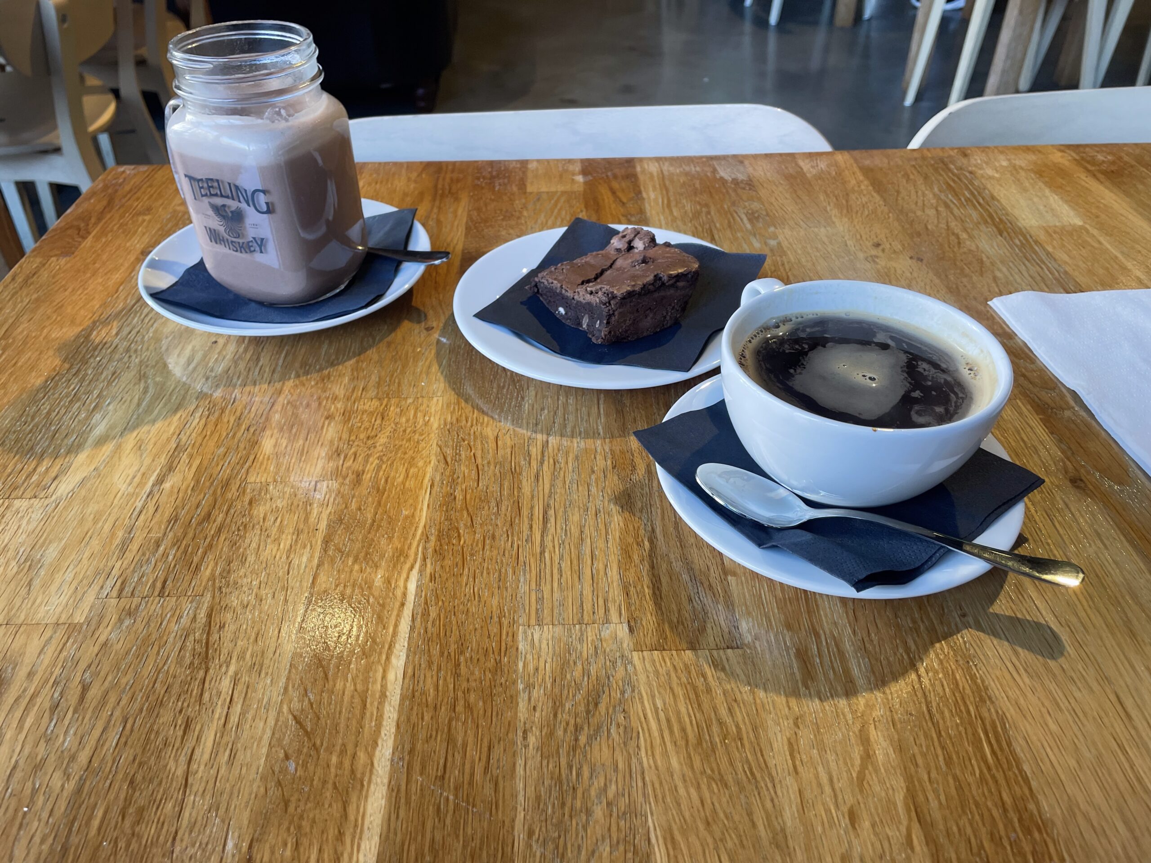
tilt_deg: -38.9
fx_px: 865
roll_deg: +2.4
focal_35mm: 26
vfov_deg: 53.1
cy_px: 432
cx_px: 576
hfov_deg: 67.3
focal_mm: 4.2
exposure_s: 1/100
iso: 125
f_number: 1.6
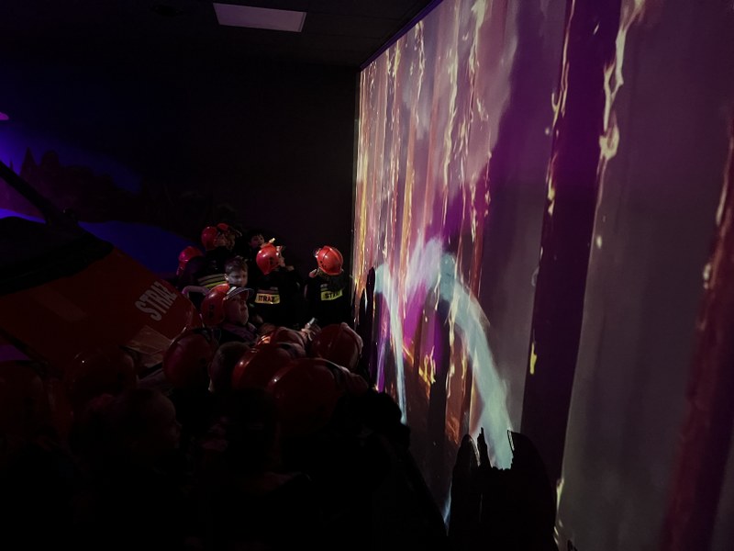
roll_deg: -3.3
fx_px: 551
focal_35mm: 26
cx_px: 367
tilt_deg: -12.8
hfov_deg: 67.3
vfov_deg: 53.1
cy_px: 276
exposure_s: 1/25
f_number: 1.5
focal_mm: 5.7
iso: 640
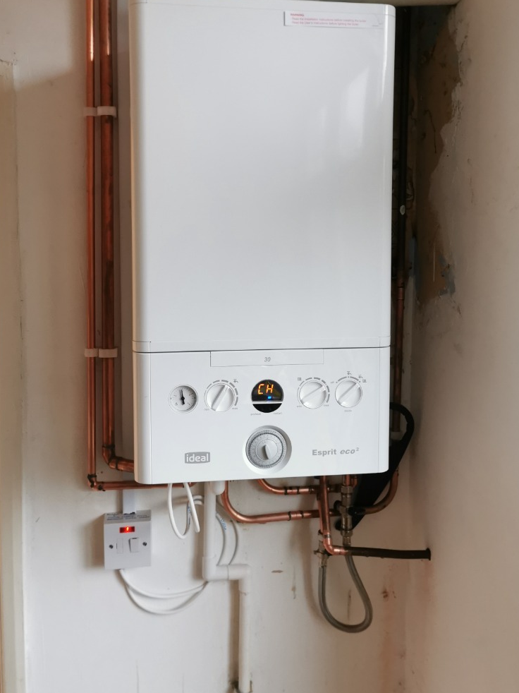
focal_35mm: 33
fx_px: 660
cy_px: 291
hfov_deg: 42.9
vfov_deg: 55.1
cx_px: 232
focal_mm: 5.56
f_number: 1.6
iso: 250
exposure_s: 1/50
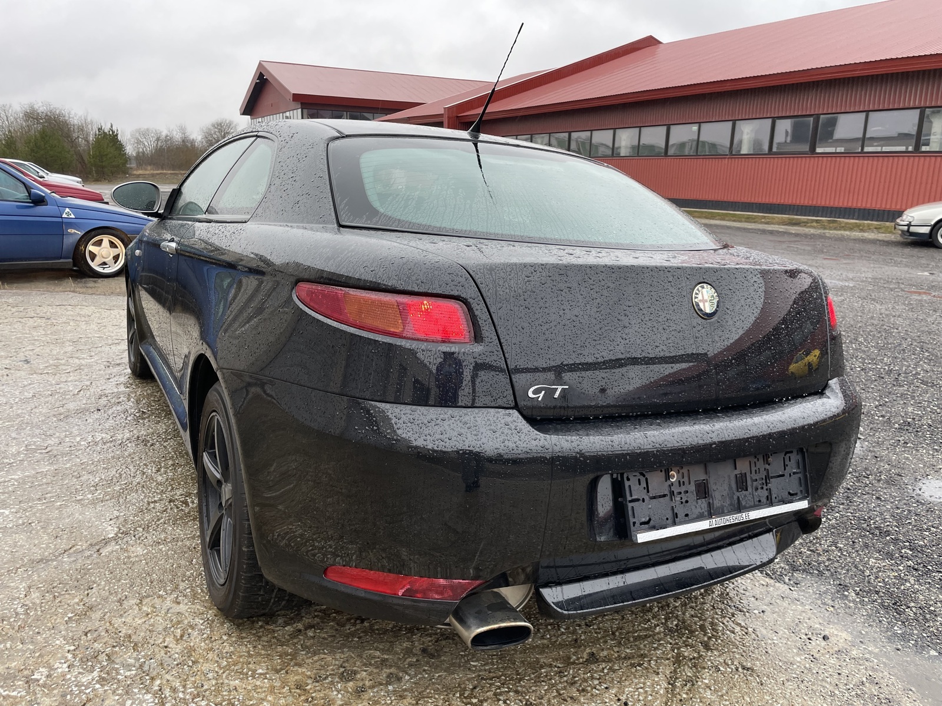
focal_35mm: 26
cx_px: 471
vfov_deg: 53.1
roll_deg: -0.9
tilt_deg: -13.5
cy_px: 353
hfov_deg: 67.3
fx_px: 708
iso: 80
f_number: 1.6
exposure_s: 1/121
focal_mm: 4.2
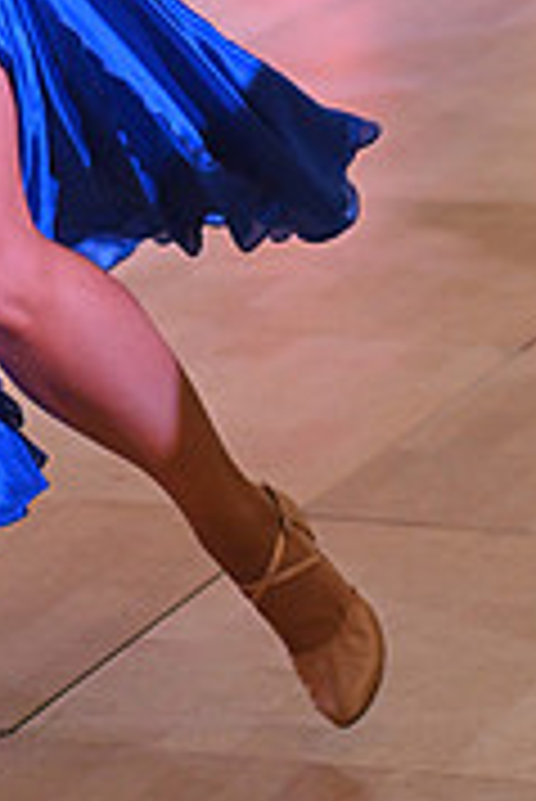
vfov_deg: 6.4
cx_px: -128
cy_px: -364
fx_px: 7132
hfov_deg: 4.3
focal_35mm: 320
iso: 3200
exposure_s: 1/320
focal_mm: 98
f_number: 5
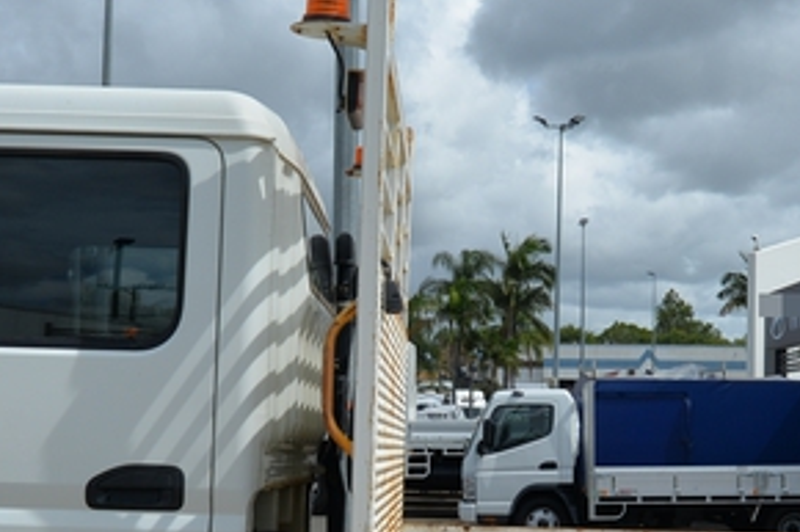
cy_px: 447
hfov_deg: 26.0
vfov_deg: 17.3
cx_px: 455
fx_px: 1732
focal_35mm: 78
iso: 100
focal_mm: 22
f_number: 9
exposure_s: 1/320
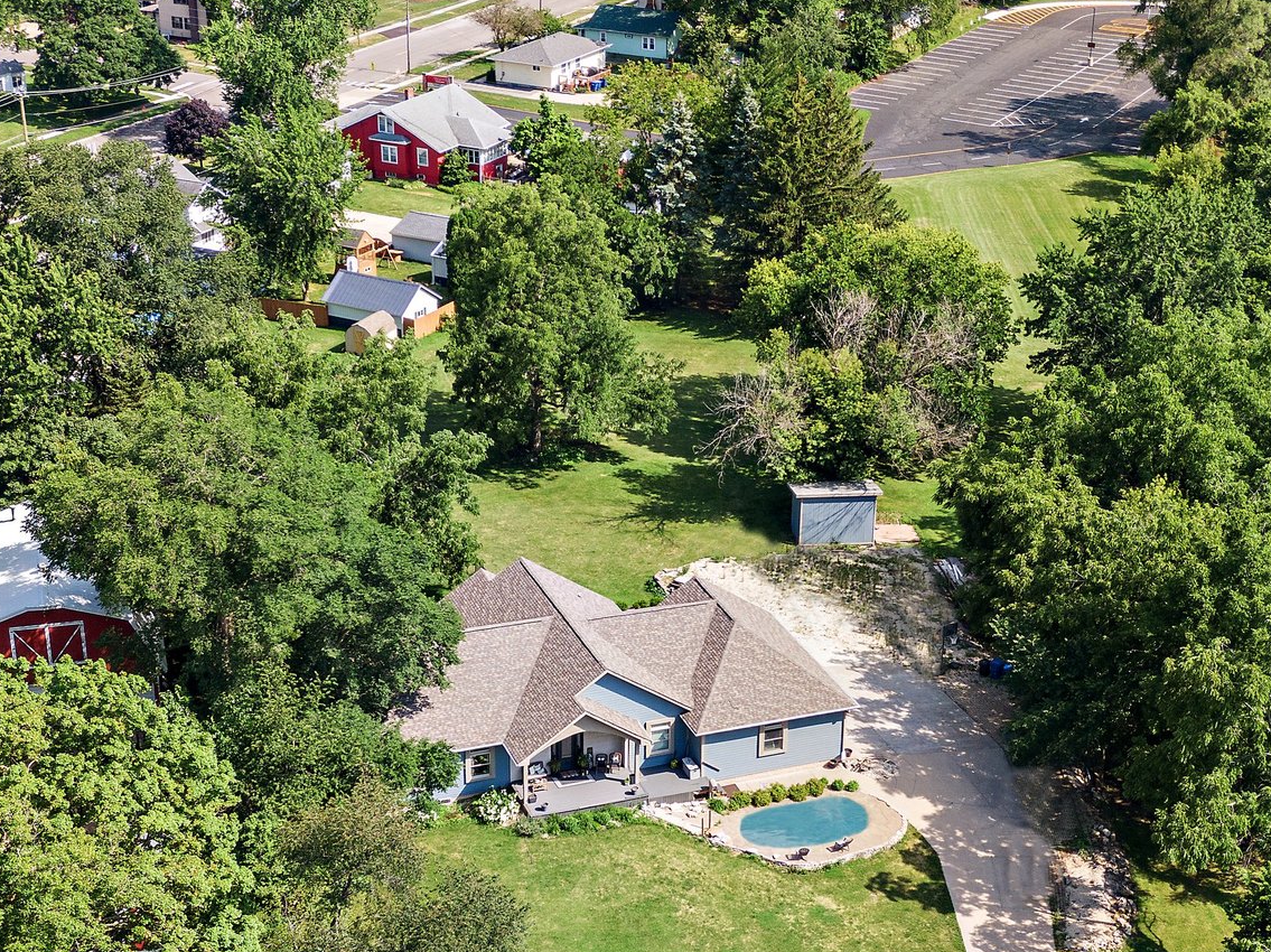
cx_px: 611
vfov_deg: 23.9
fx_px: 2239
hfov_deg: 31.7
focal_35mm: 61
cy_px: 599
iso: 100
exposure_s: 1/320
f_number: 3.8
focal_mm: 8.6
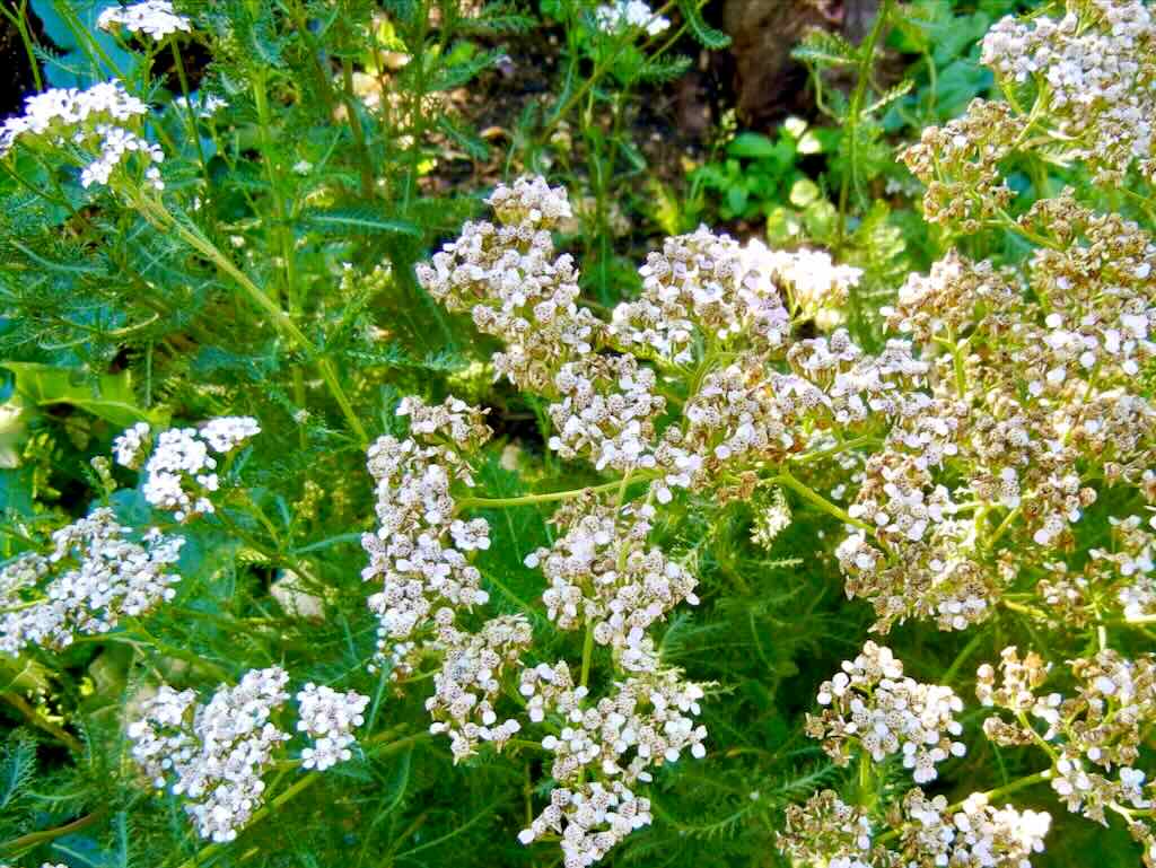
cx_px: 578
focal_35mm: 30
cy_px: 434
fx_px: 1002
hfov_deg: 59.9
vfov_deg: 46.8
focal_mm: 5.4
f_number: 3.5
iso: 160
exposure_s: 1/57.1
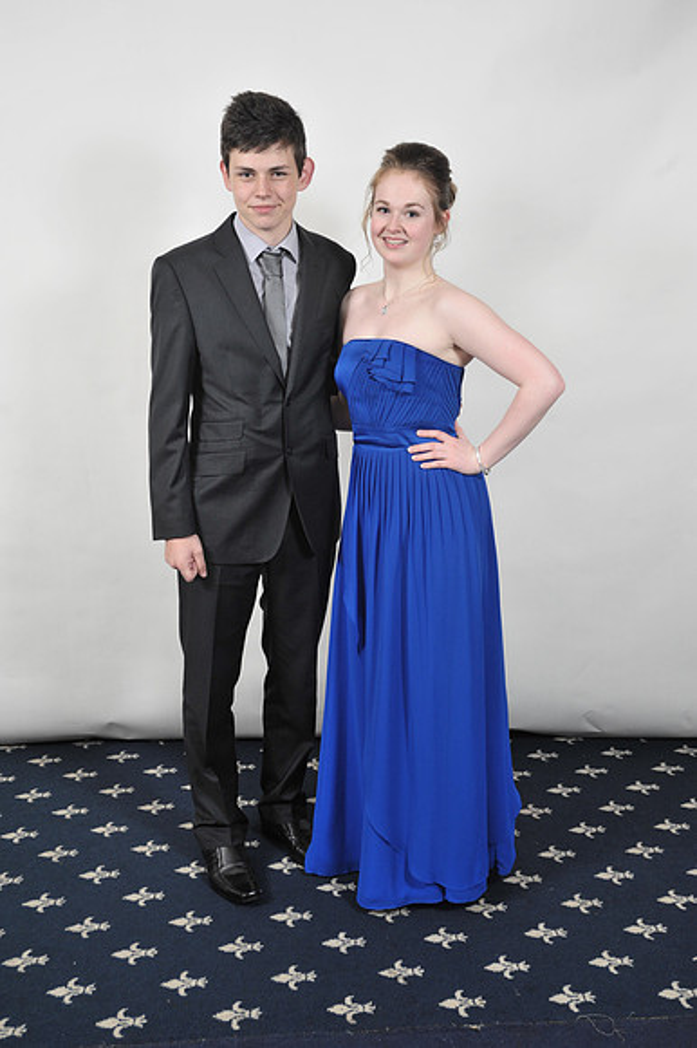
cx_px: 348
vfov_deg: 46.4
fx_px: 1221
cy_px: 524
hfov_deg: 31.9
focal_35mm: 42
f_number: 7.1
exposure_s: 1/160
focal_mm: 42
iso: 1000
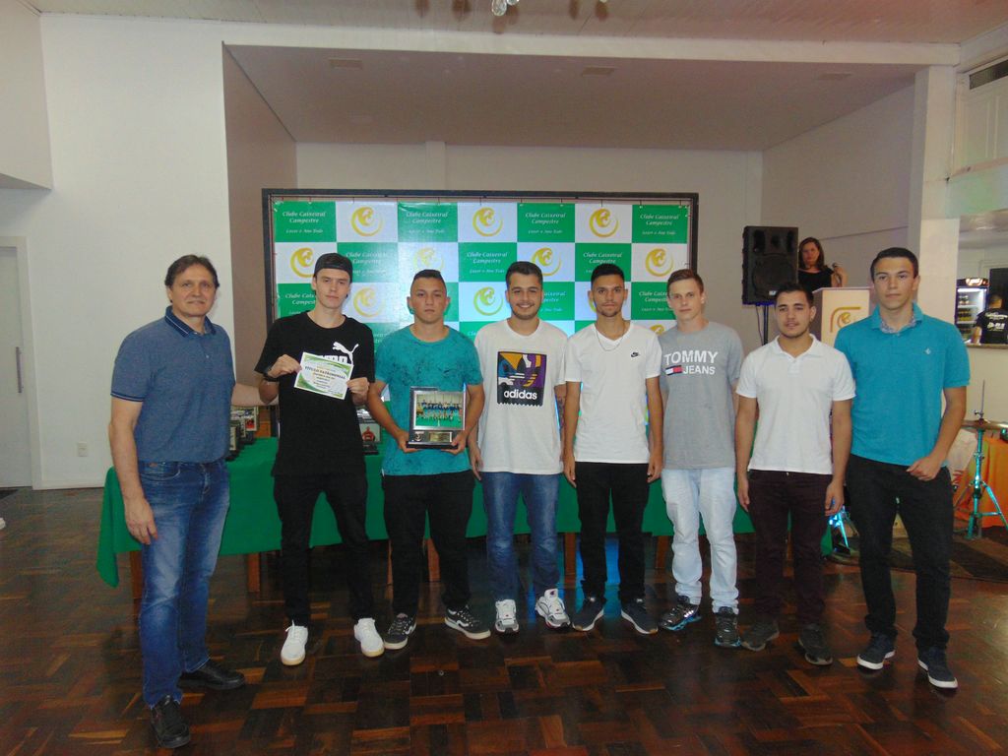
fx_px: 728
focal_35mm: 25
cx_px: 504
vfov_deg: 54.9
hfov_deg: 69.4
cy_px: 378
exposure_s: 1/30
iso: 200
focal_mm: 4.5
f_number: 3
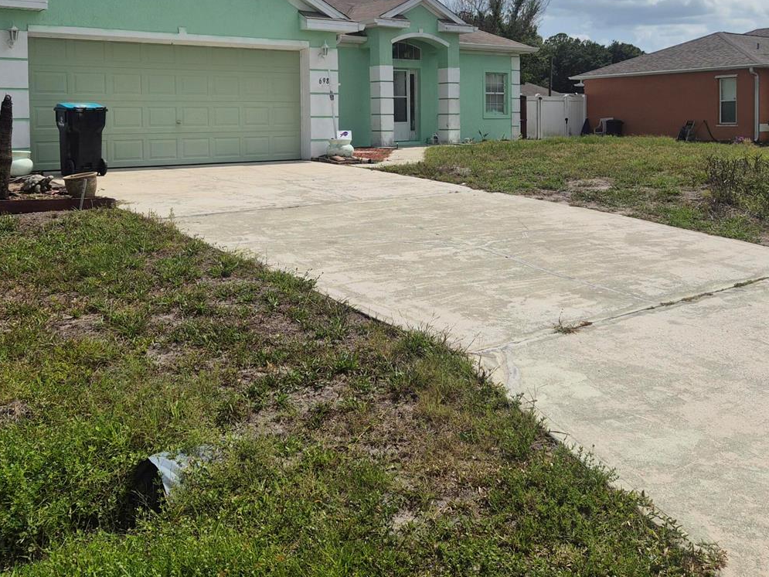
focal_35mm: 37
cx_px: 386
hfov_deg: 50.1
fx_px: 822
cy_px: 150
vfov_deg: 37.8
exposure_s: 1/7696
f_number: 1.8
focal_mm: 5.4
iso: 40
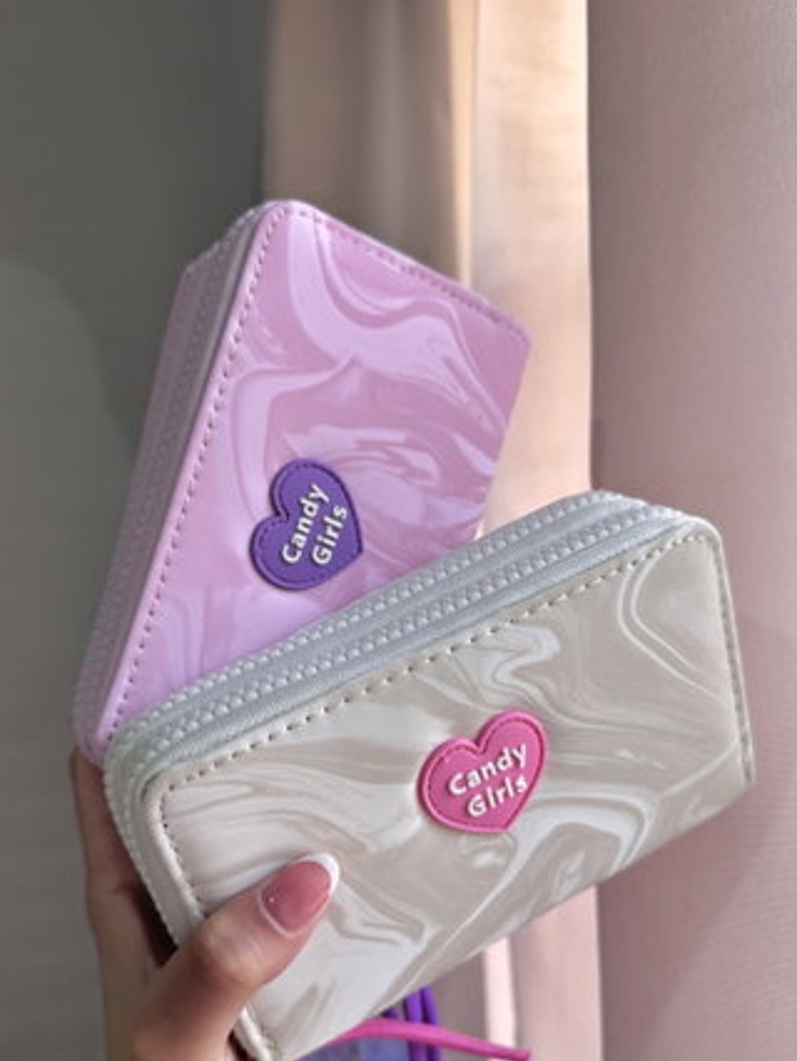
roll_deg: +3.8
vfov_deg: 59.3
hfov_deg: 46.8
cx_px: 386
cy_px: 649
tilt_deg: -5.8
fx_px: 920
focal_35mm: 30
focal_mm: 6.76
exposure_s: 1/155
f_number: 1.78
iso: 64
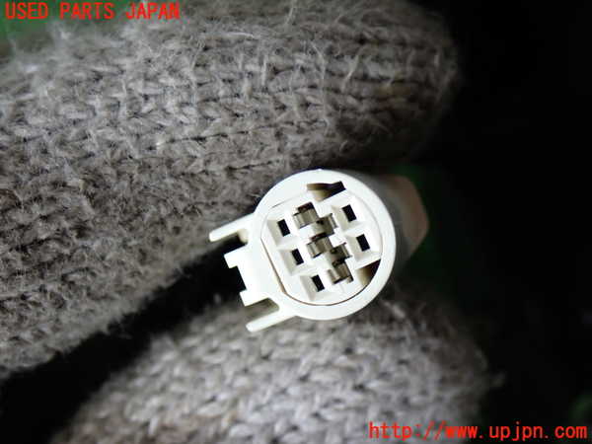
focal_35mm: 77
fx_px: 1317
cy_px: 222
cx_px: 296
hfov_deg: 25.3
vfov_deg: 19.1
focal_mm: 13.65
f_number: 4.1
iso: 250
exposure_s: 1/80
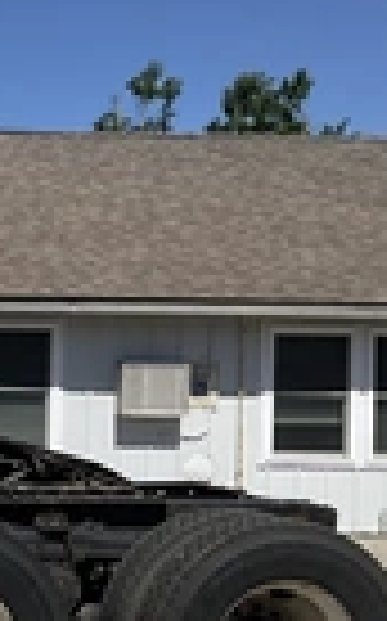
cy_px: 428
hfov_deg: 12.7
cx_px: -410
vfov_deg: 23.2
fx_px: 1505
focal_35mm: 89
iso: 25
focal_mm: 3
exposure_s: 1/3788
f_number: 1.8
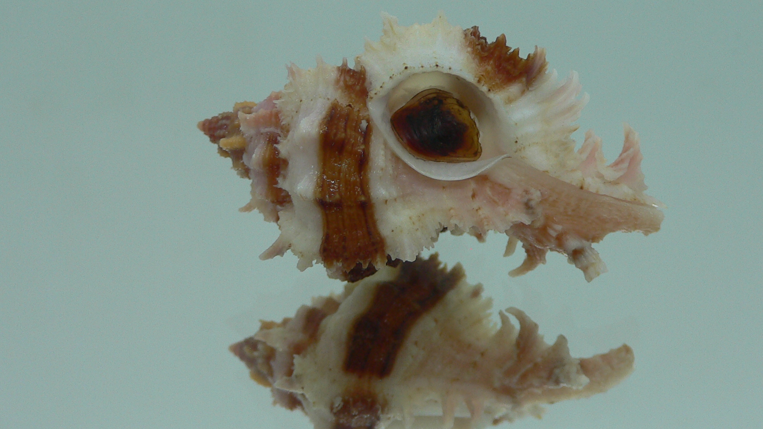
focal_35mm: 45
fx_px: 910
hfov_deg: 45.4
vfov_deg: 26.5
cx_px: 421
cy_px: 183
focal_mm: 4.6
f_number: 2.8
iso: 80
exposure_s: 1/60
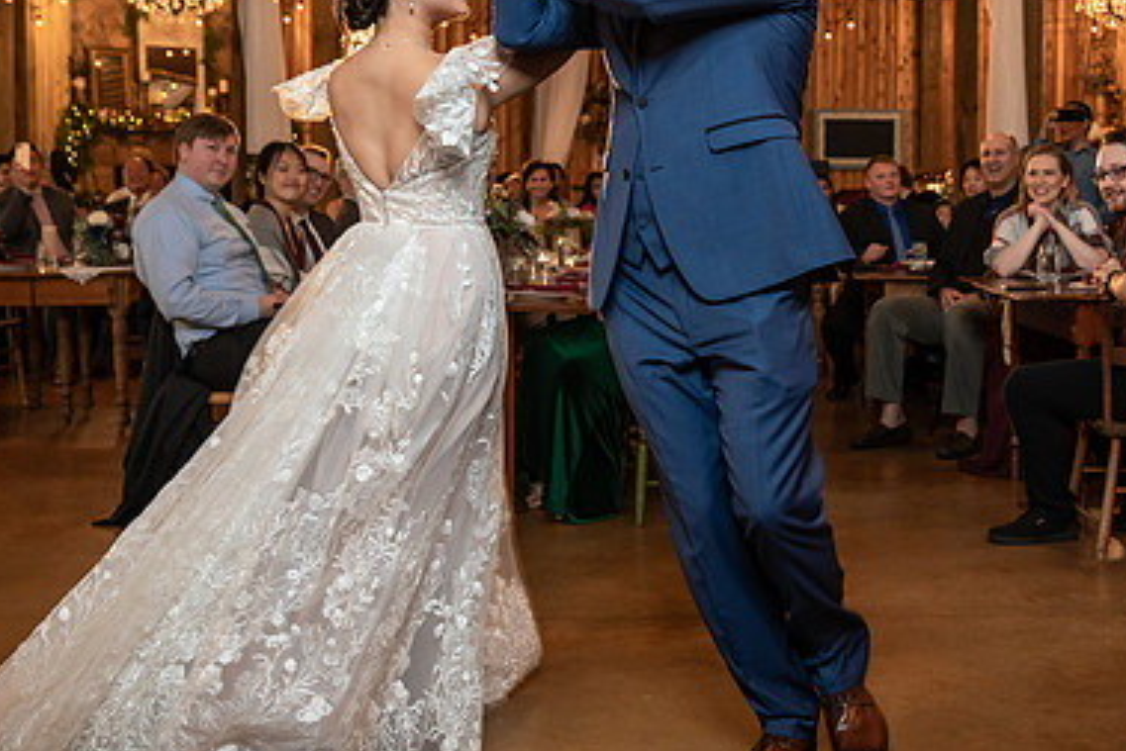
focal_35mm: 52
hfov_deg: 37.8
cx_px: 729
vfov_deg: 25.9
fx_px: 1627
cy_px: 288
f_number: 4
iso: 2000
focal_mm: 29
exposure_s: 1/100
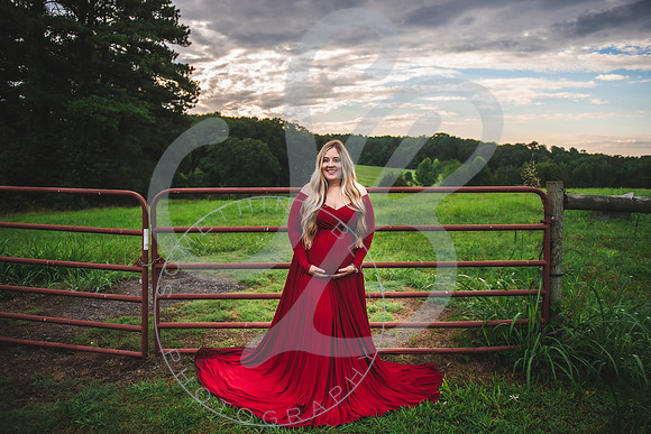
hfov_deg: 70.6
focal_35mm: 25
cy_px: 208
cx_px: 328
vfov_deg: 50.6
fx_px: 459
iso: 200
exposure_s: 1/1000
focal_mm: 24
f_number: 2.8
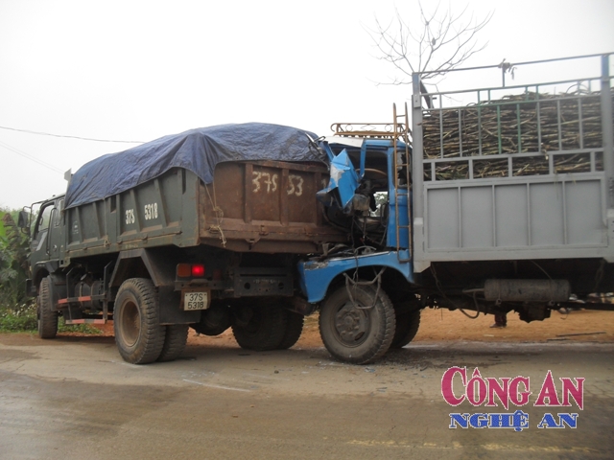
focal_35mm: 35
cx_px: 307
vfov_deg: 40.7
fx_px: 621
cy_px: 230
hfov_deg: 52.6
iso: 100
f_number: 3.2
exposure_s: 1/60
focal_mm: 6.3
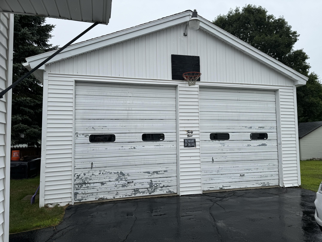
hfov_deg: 71.6
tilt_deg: +4.1
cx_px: 161
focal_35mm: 24
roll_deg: +0.7
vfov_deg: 56.8
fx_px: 223
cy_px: 121
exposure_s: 1/2331
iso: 80
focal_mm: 6.76
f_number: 1.78
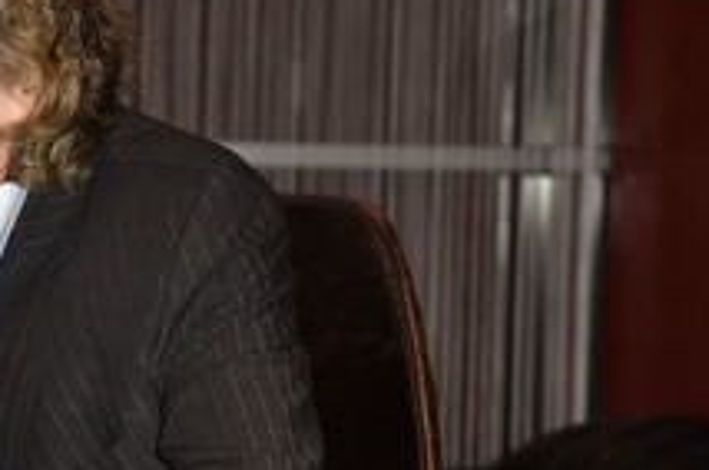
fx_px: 3402
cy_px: 295
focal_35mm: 173
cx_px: 31
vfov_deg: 7.9
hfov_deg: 11.8
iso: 500
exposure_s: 1/100
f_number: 5.6
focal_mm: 82
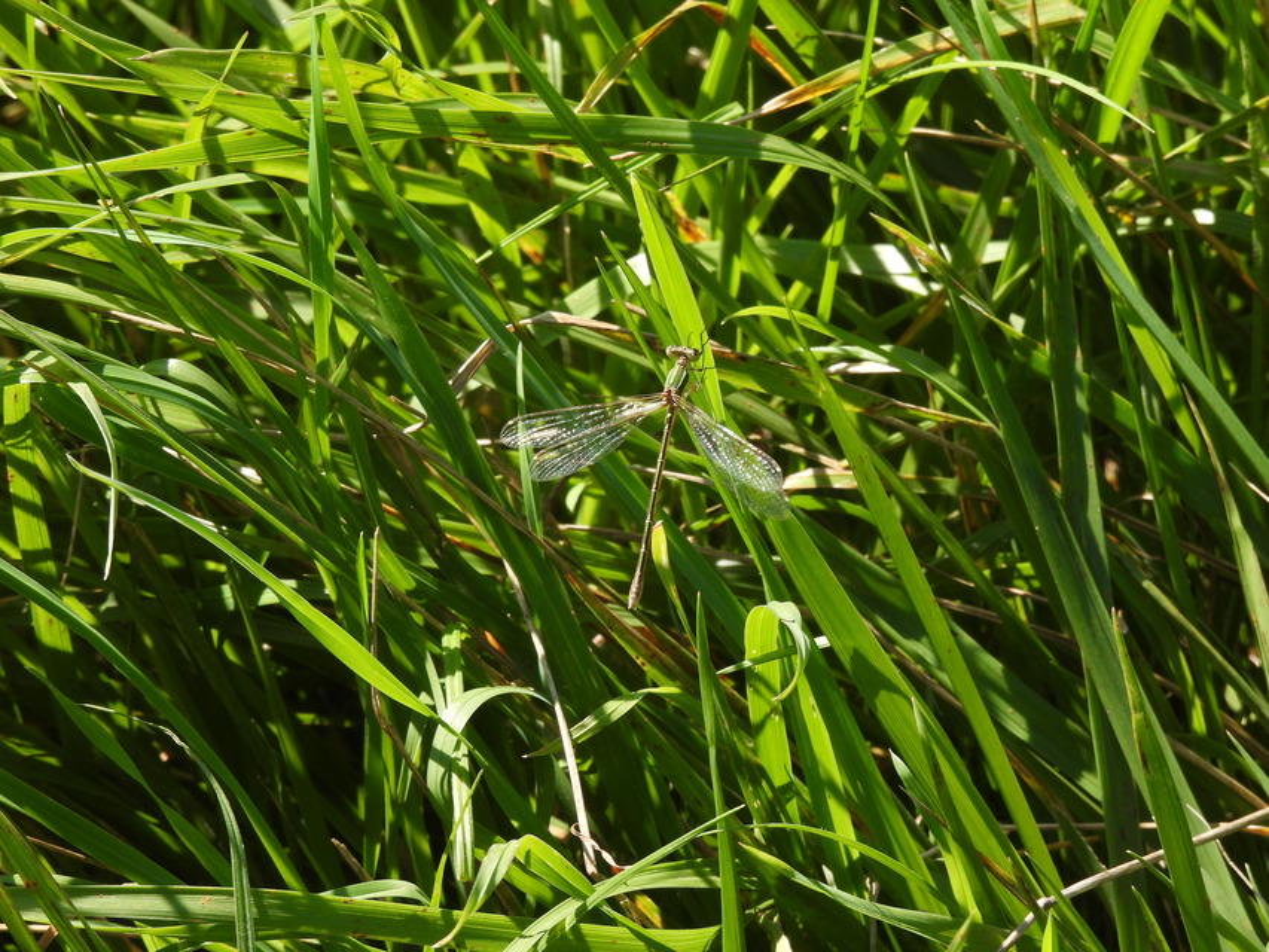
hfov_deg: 3.6
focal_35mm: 550
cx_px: 634
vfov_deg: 2.7
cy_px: 476
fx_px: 20165
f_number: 5.6
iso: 100
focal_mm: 98.1
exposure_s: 1/200
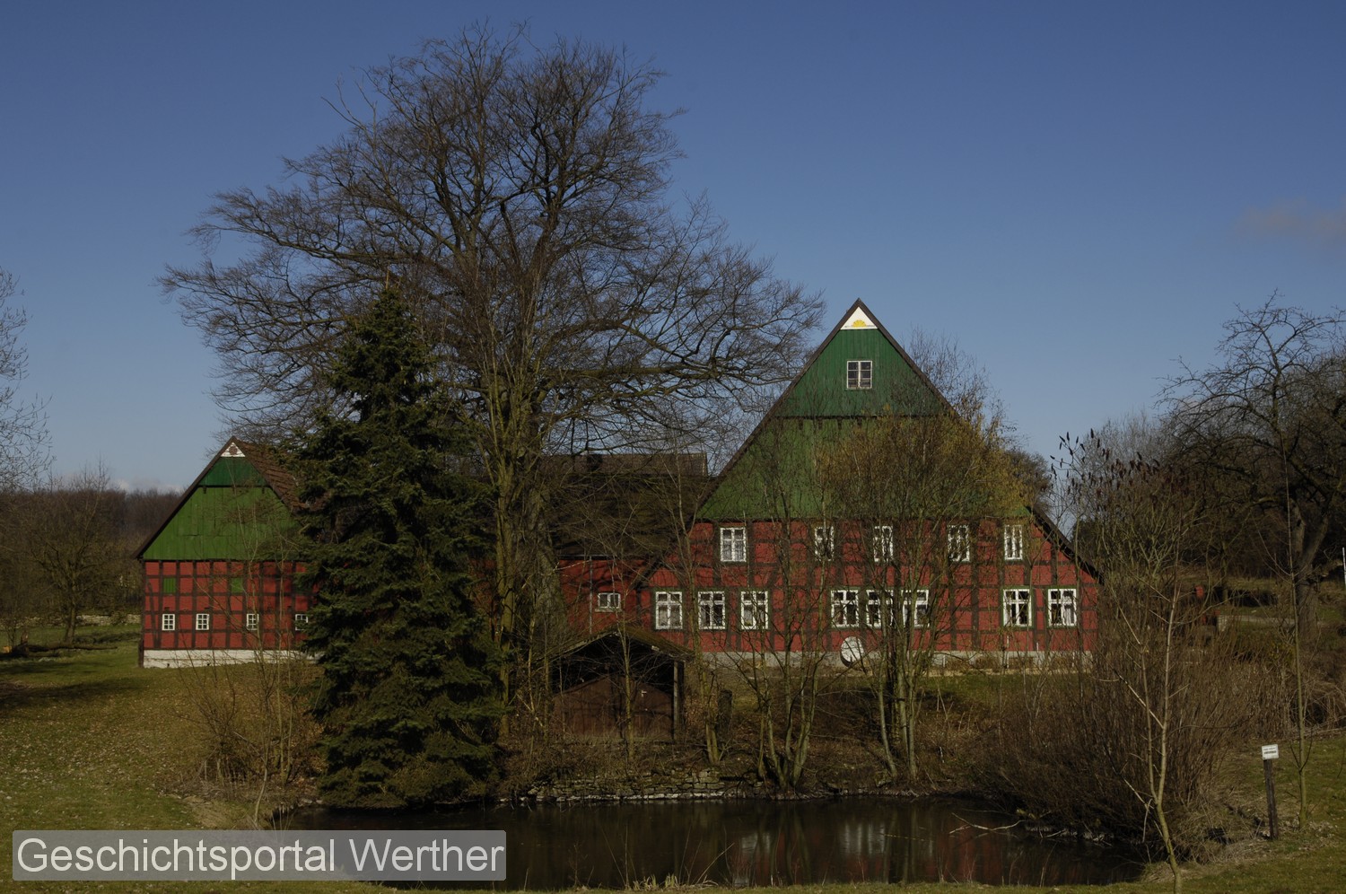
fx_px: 1792
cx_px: 673
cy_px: 447
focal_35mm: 48
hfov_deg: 41.2
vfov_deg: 28.0
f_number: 9.5
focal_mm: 32
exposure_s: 1/350
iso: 125
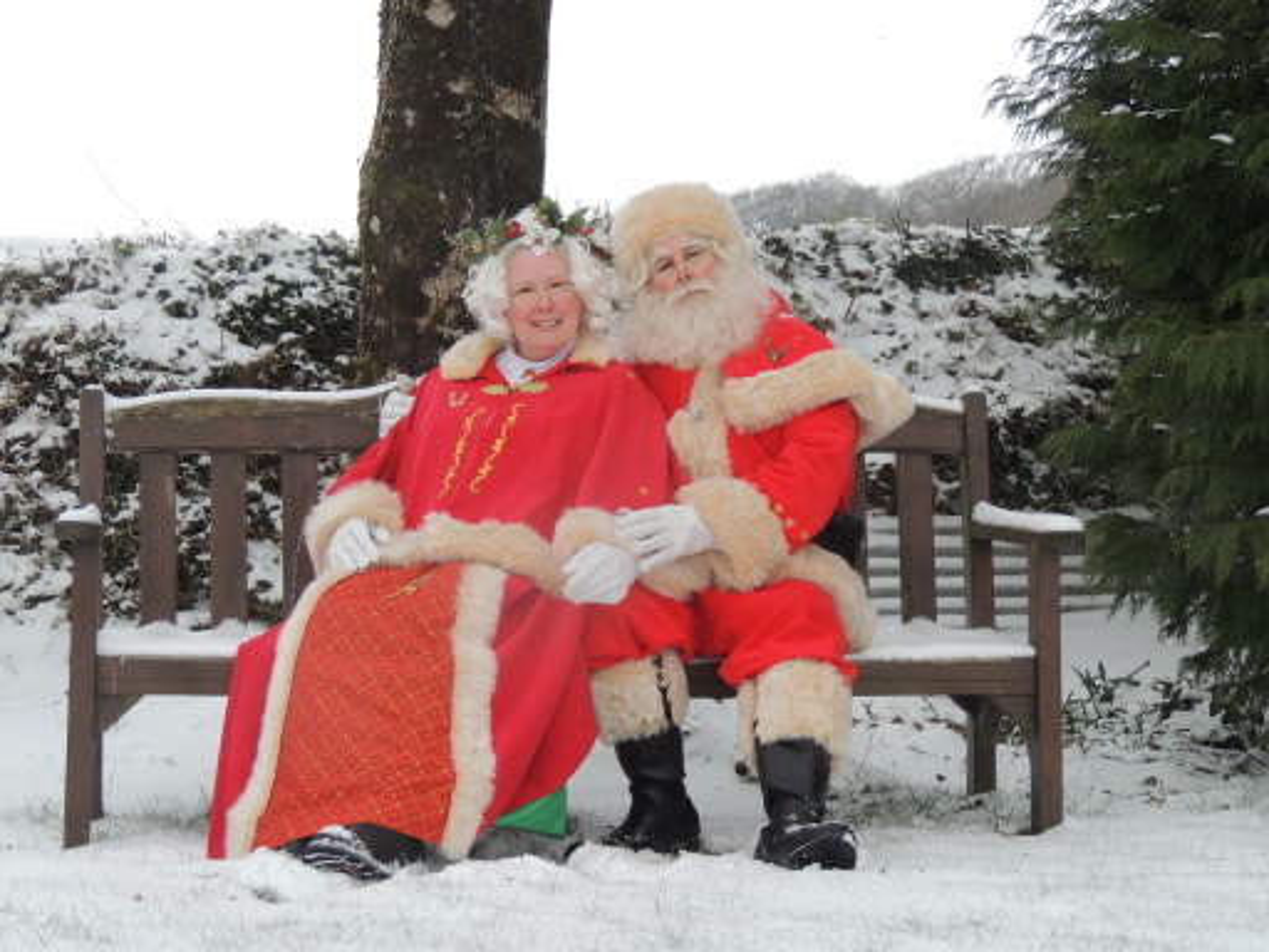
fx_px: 3116
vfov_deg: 17.4
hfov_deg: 23.0
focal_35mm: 85
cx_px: 634
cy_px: 476
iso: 100
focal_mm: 15.1
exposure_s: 1/160
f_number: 4
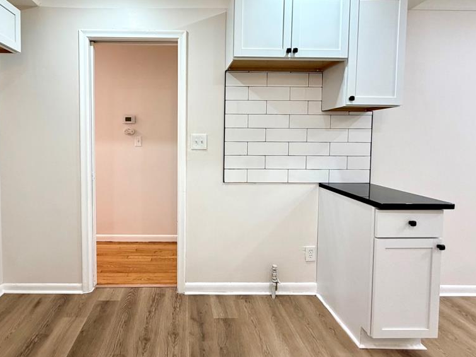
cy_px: 151
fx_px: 261
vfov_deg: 68.3
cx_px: 188
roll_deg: -0.7
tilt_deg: -4.7
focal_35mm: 19
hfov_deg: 83.5
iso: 200
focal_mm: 2.22
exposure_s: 1/60
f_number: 2.2
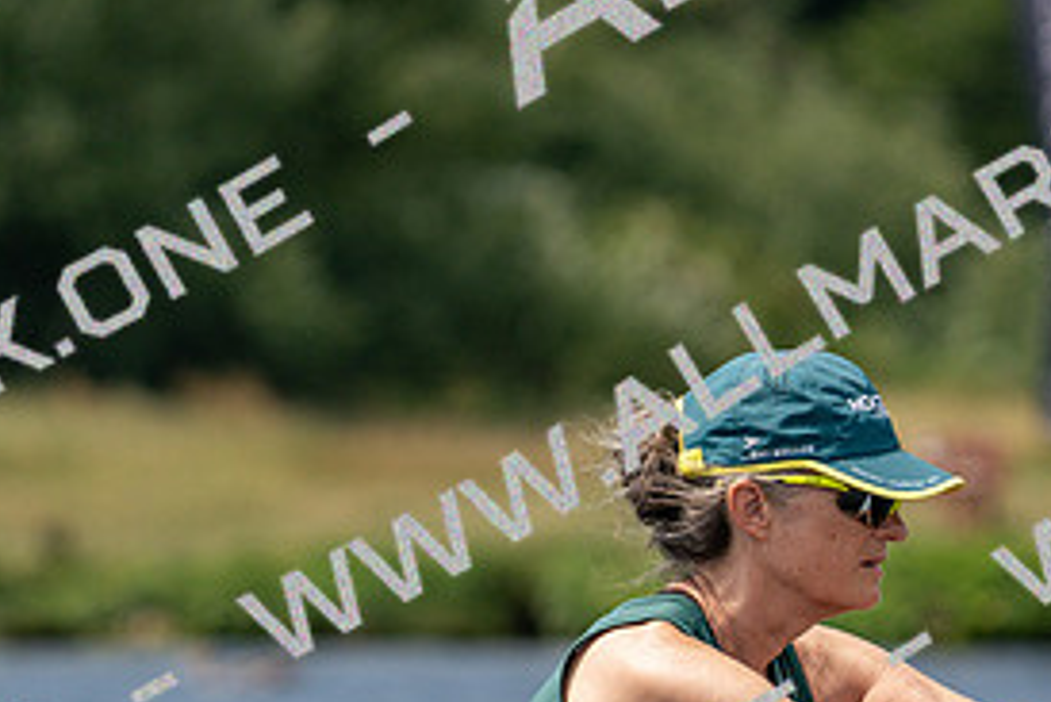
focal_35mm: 666
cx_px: 713
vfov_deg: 2.1
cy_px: 669
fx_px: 19453
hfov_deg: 3.1
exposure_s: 1/1600
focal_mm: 315
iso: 250
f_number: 6.3
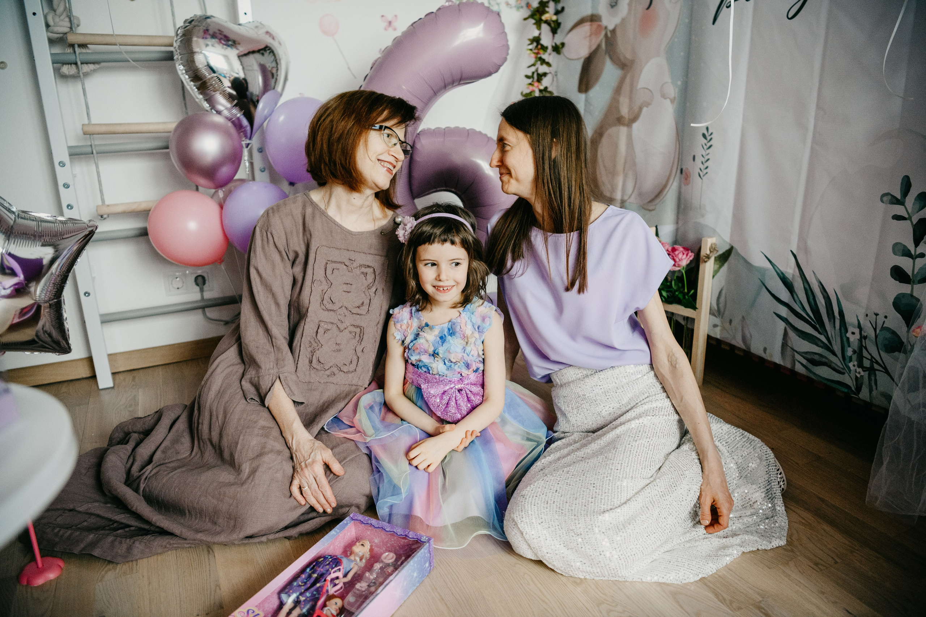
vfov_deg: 47.9
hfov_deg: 67.4
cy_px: 308
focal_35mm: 27
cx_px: 463
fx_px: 694
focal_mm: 27
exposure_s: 1/320
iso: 1250
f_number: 3.2
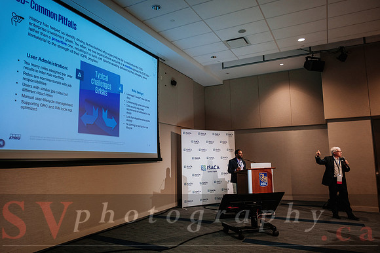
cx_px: 190
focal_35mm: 25
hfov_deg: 71.4
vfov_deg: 51.2
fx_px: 264
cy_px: 126
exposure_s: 1/60
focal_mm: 16
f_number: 3.2
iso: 800
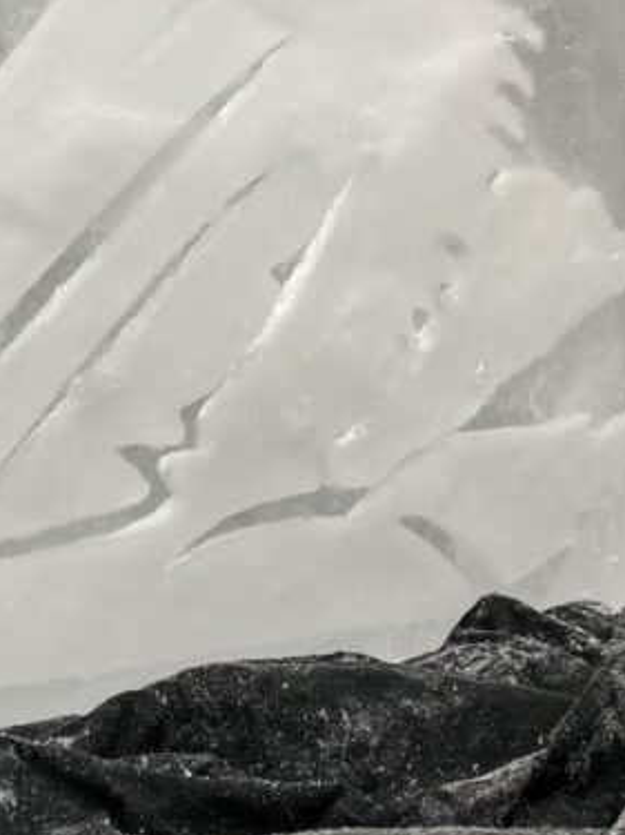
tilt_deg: +1.2
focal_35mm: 71
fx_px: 1710
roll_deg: -0.7
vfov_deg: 26.9
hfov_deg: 19.9
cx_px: -40
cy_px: 174
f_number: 1.8
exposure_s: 1/100
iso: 80
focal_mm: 4.25
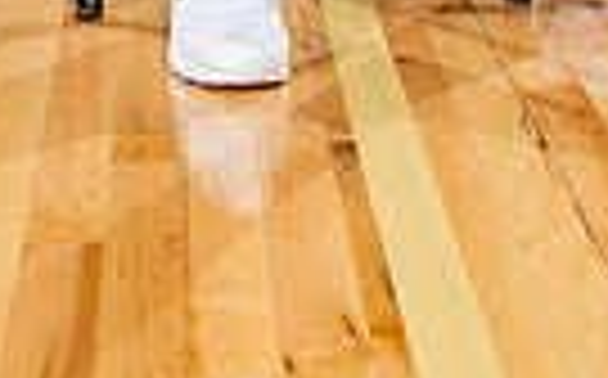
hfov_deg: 15.3
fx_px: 2251
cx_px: 432
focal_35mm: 136
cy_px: -616
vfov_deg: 8.5
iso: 200
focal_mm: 40
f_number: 5.6
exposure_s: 1/250
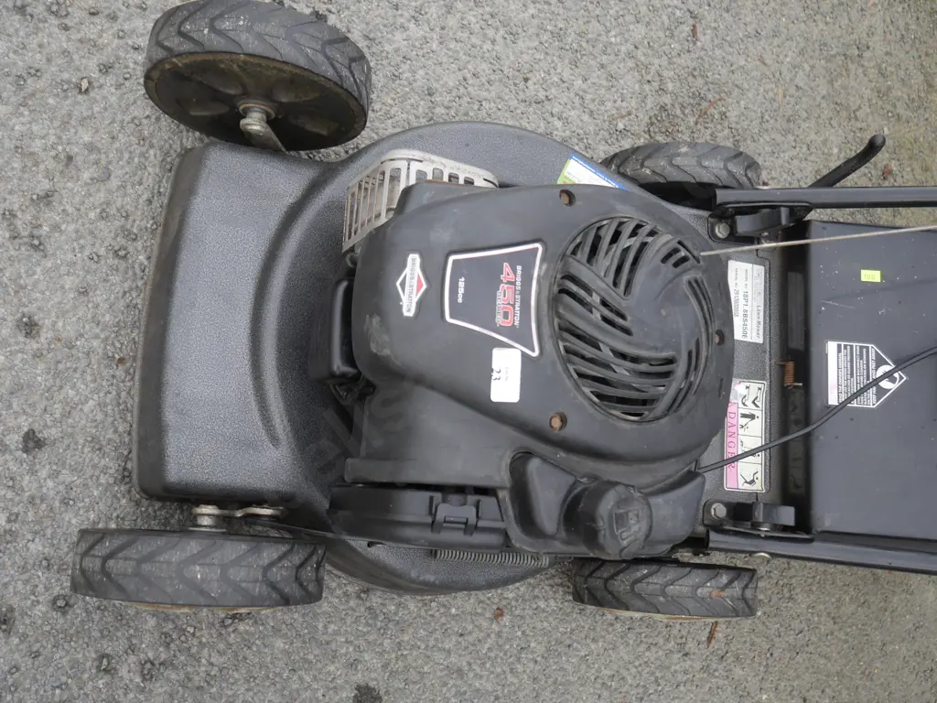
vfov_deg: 44.2
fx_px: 866
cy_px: 352
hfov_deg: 56.8
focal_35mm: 32
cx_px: 468
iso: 200
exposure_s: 1/125
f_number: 4
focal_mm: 16
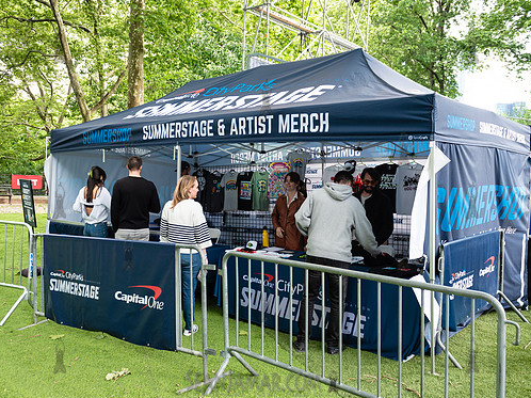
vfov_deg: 42.9
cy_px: 199
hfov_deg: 55.3
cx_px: 250
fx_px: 506
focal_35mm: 33
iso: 500
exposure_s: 1/60
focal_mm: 27
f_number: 4
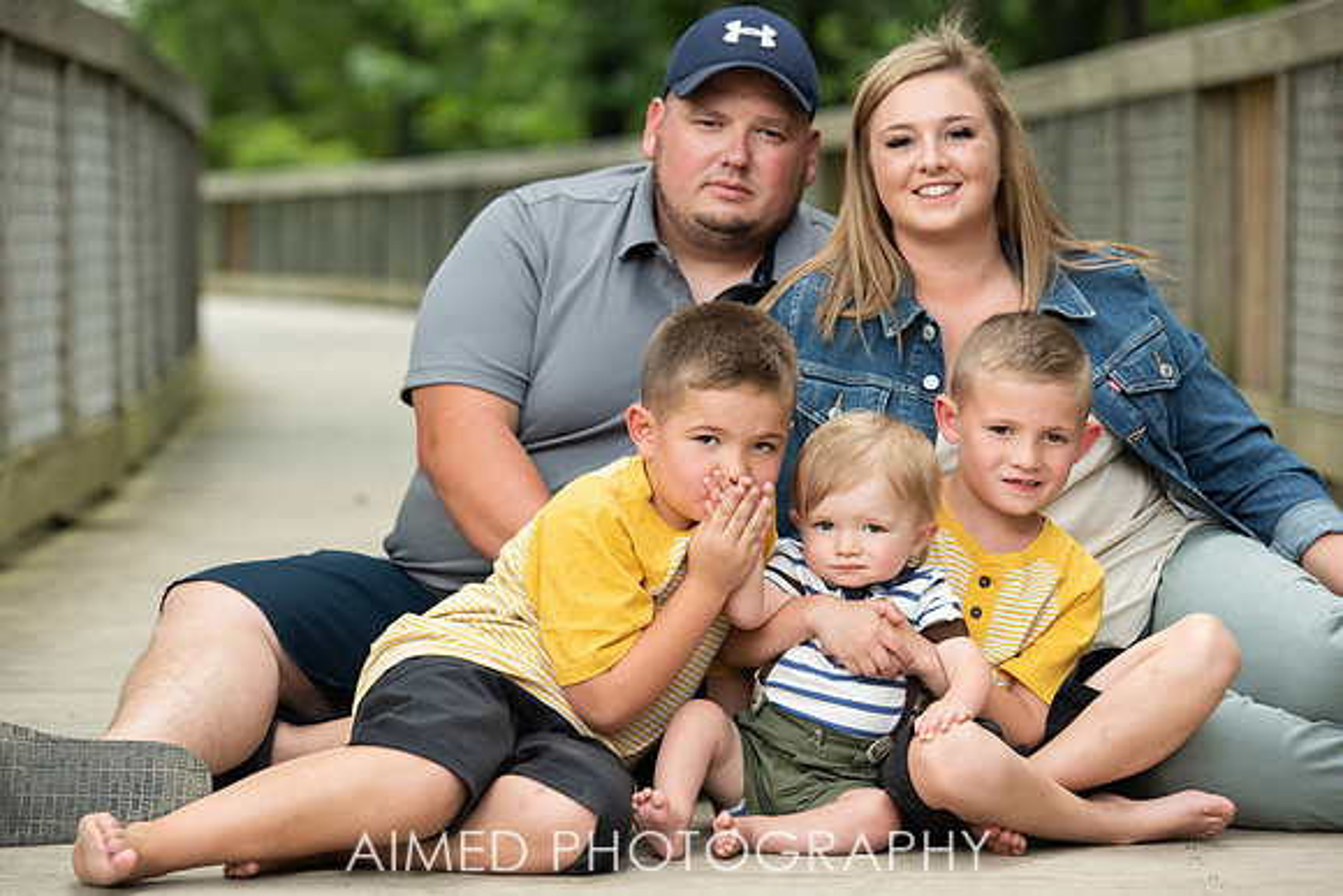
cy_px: 448
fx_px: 4842
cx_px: 657
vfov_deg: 10.6
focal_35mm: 130
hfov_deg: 15.8
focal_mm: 125
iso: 1000
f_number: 5
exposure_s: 1/640
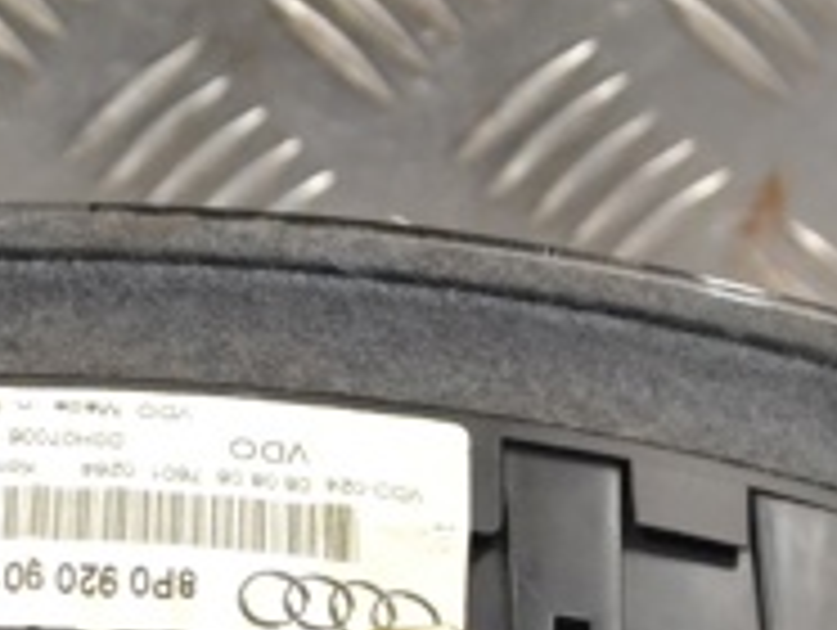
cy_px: 688
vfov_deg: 6.0
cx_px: -45
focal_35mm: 248
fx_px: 6004
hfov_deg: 7.9
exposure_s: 1/200
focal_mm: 50
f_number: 7.1
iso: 3200
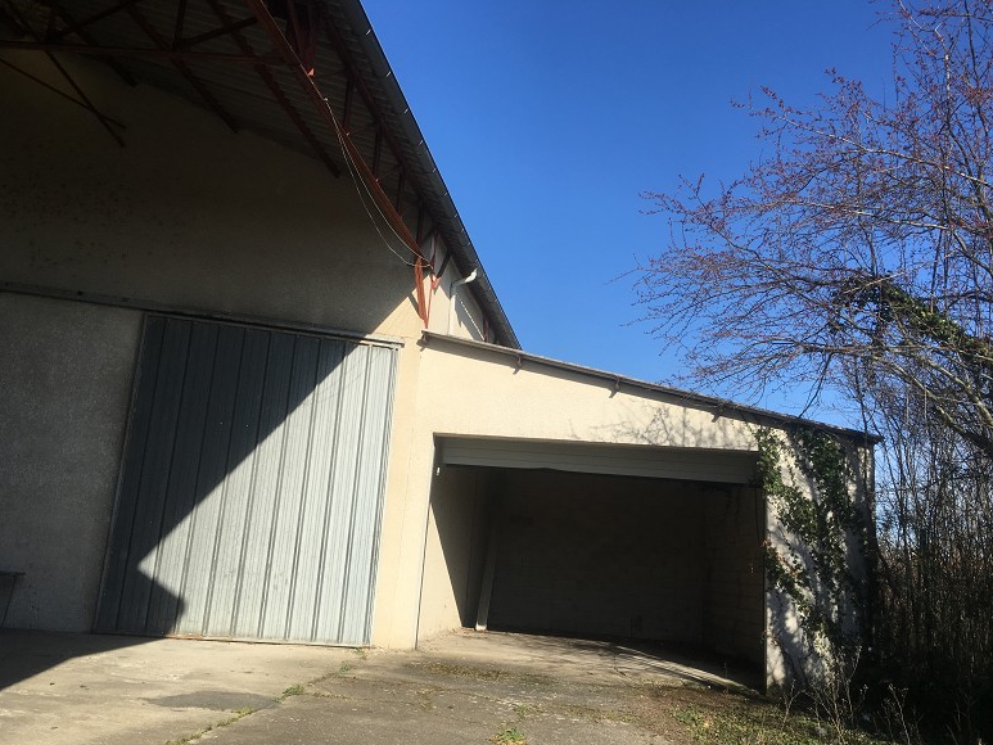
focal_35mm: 30
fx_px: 861
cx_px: 489
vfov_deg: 46.8
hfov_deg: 60.0
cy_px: 376
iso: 25
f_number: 2.2
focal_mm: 4.15
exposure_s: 1/1748
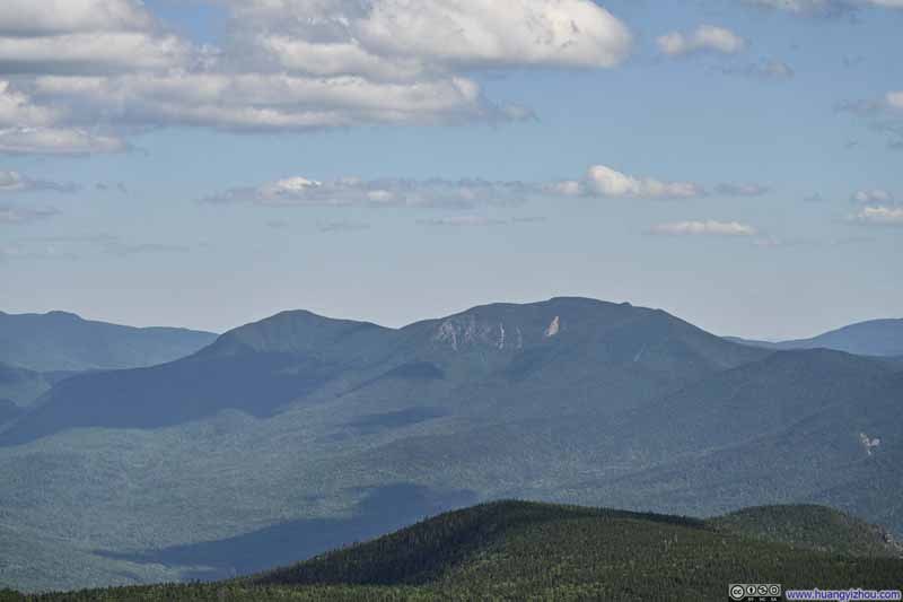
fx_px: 3009
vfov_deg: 11.4
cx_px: 452
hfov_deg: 17.1
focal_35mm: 120
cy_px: 301
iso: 64
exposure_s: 1/800
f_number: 6.3
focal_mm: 120
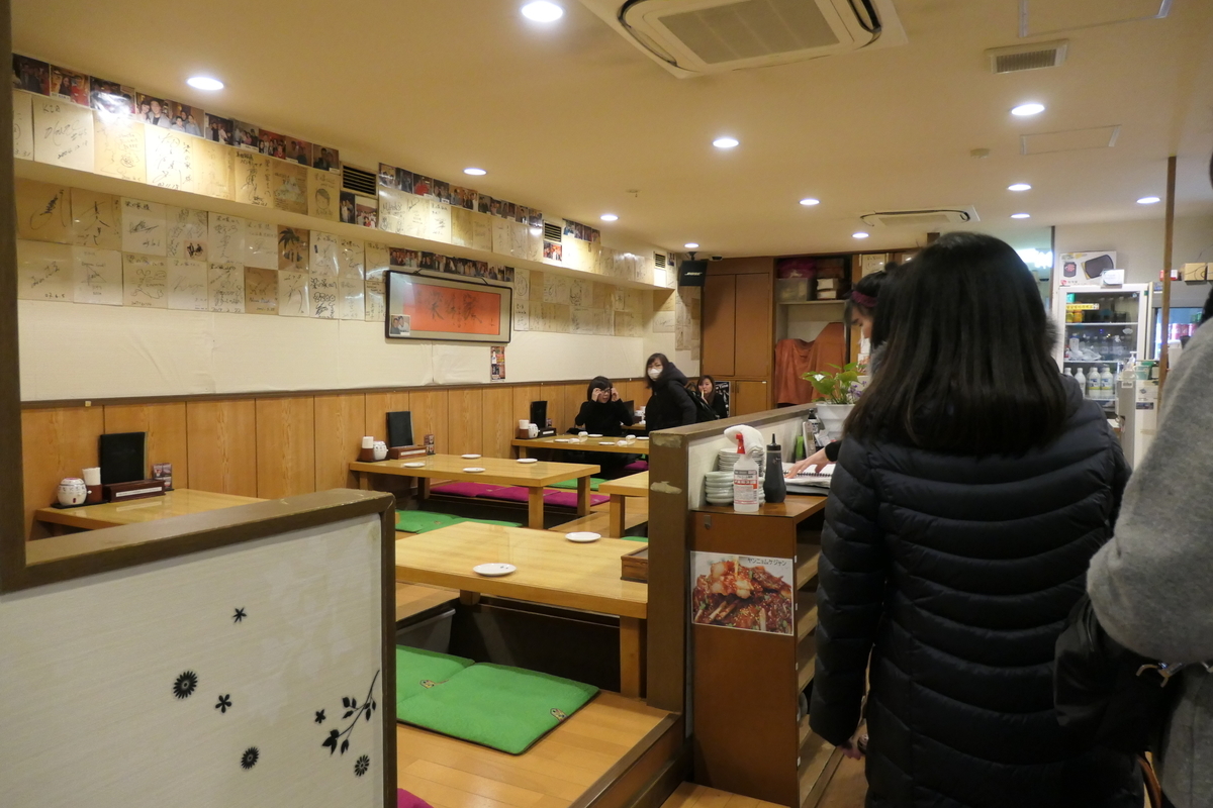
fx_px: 809
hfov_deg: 73.7
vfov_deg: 53.1
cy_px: 404
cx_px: 606
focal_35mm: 24
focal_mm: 8.8
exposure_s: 1/50
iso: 1600
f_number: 3.3
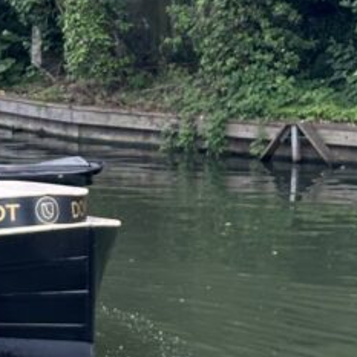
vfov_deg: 8.6
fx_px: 2369
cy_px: 337
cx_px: -139
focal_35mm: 203
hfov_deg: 8.5
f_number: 1.6
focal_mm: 5.96
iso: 32
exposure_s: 1/433
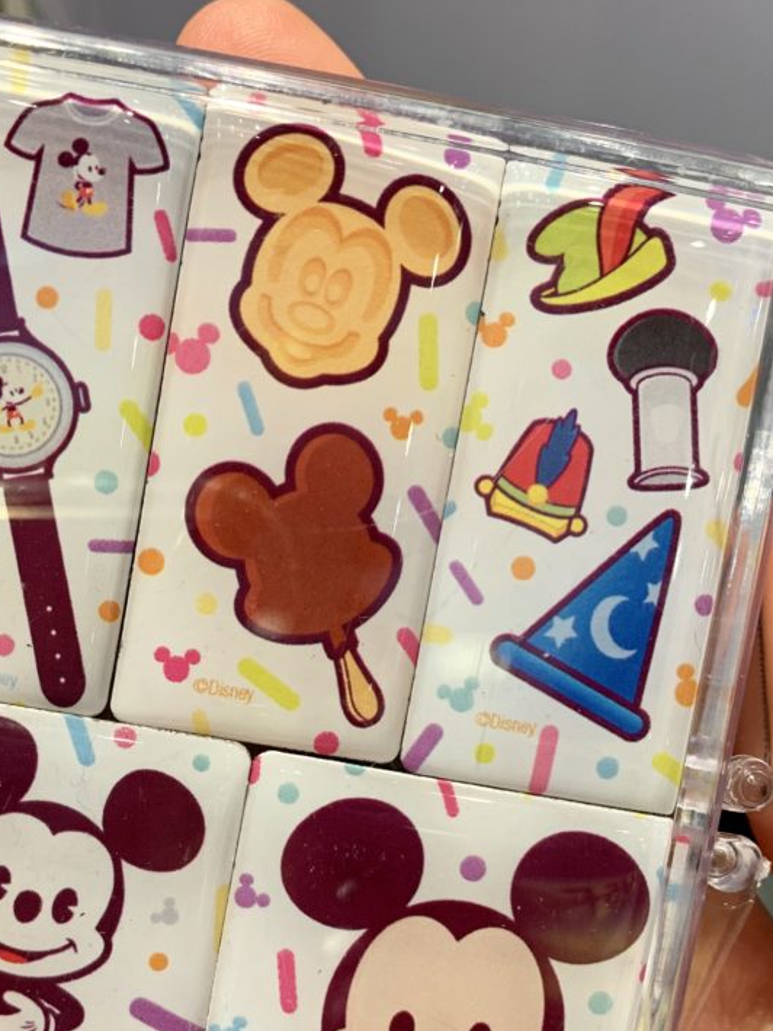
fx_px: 1310
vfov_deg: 42.2
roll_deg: +1.3
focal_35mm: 44
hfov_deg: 32.5
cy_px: 708
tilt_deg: -41.0
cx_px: 237
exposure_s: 1/60
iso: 50
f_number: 1.8
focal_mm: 4.25
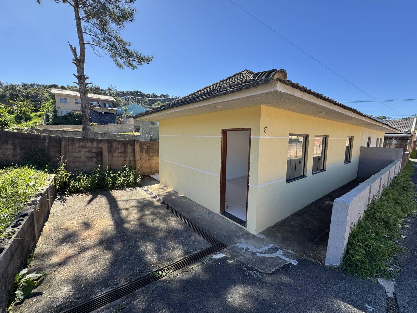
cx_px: 208
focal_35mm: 14
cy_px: 156
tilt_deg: -6.1
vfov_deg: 85.7
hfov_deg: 102.1
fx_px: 169
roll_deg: -0.3
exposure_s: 1/459
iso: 40
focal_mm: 2.22
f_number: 2.2
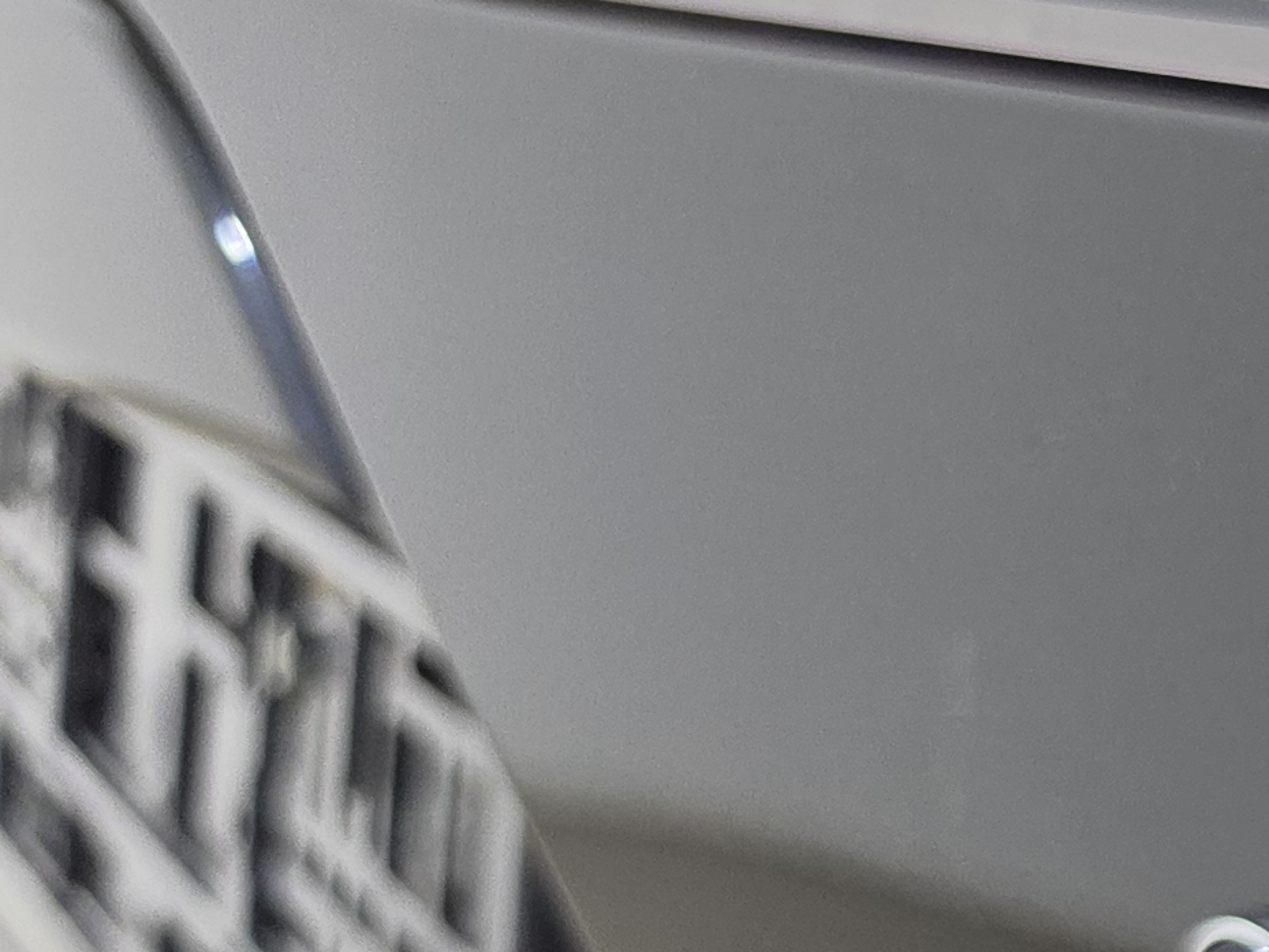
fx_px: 3630
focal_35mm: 99
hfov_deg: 15.3
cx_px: 2664
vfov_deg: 14.6
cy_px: 1063
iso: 160
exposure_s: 1/100
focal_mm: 6.5
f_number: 1.4
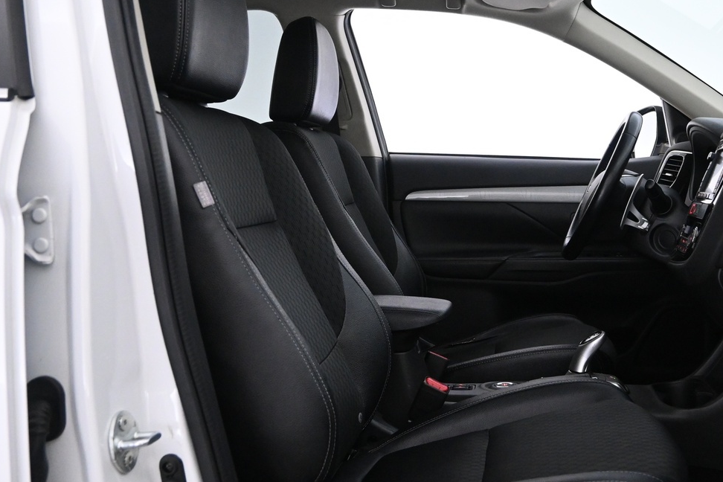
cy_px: 234
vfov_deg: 33.4
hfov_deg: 47.8
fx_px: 803
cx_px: 469
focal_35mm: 40
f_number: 3.5
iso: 3200
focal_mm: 16
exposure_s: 1/50
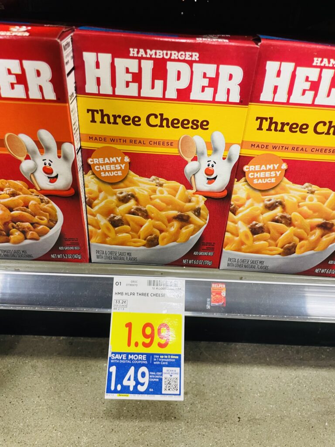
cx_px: 168
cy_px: 224
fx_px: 335
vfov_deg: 67.3
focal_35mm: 26
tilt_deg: -32.2
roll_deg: -3.6
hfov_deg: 53.1
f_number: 1.6
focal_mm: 4.2
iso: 200
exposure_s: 1/44
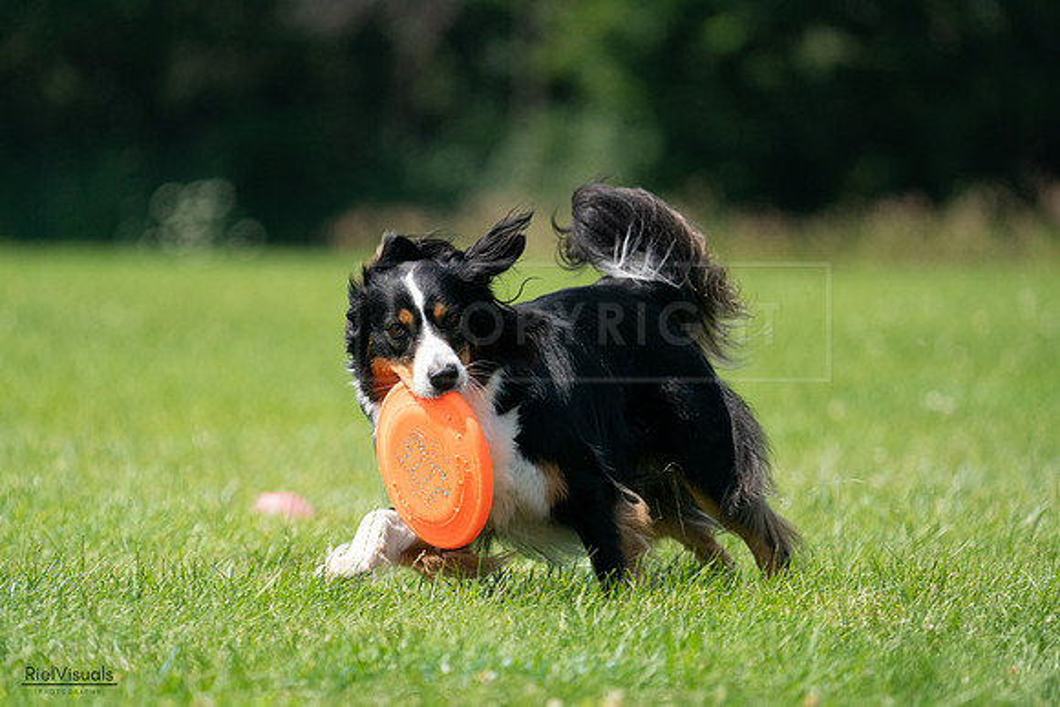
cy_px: 354
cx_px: 530
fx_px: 11780
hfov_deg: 5.2
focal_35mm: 400
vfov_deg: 3.4
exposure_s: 1/4000
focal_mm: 400
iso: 1250
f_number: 6.3
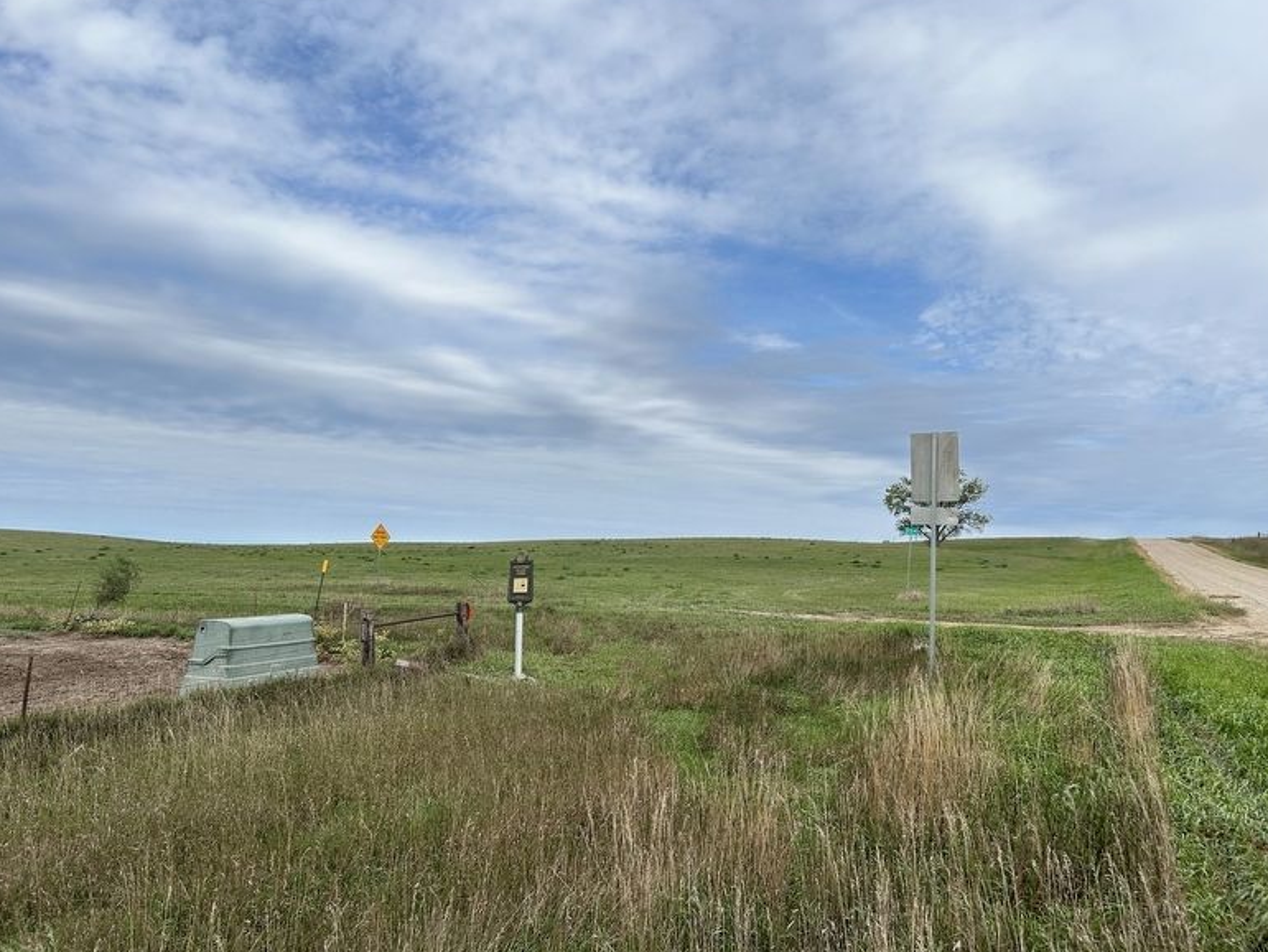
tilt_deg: +5.5
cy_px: 471
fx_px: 989
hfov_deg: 65.3
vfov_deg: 51.4
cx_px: 626
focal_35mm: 27
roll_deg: -0.1
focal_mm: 5.7
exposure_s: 1/2404
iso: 50
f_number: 1.5
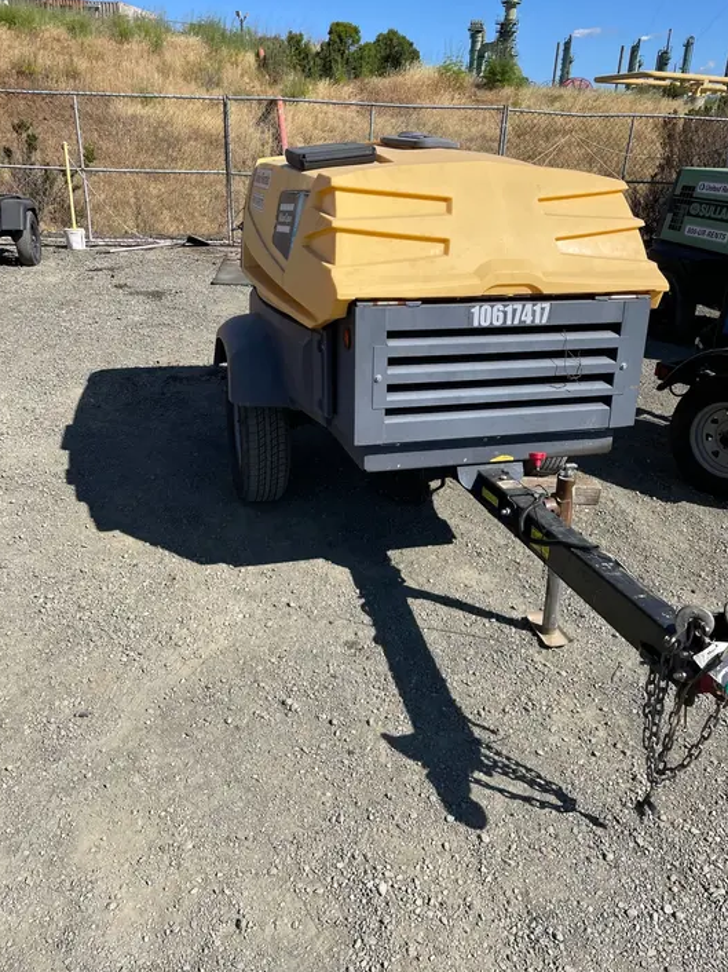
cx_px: 369
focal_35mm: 27
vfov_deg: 65.3
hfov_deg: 51.3
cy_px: 483
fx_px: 758
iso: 50
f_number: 1.6
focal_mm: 4.2
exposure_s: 1/5291
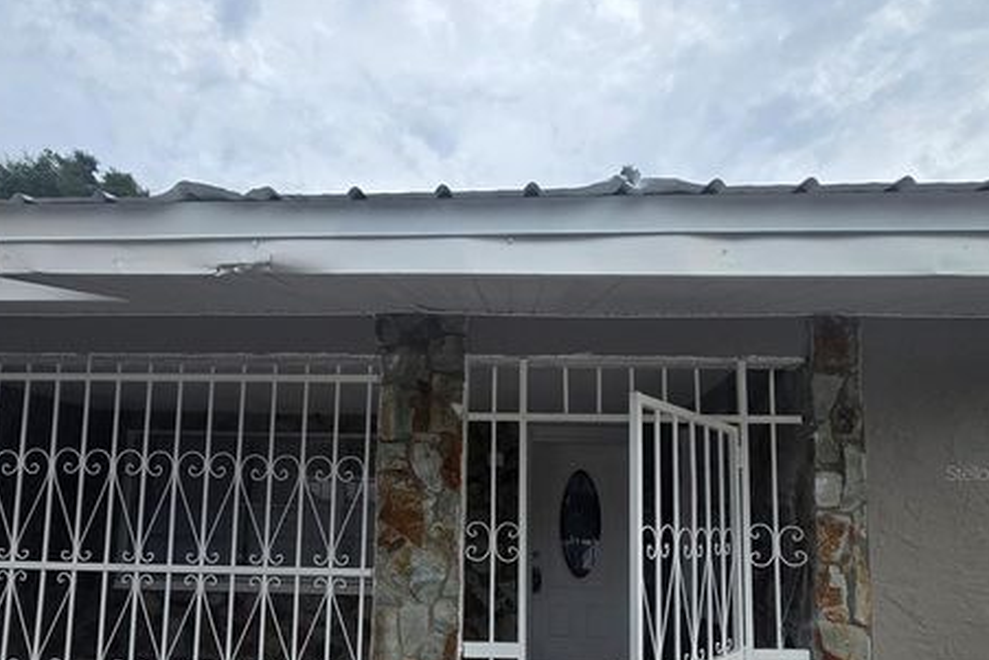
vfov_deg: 59.5
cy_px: 473
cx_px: 485
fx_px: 550
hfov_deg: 83.9
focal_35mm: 20
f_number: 2.2
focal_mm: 2.2
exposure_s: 1/1387
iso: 50
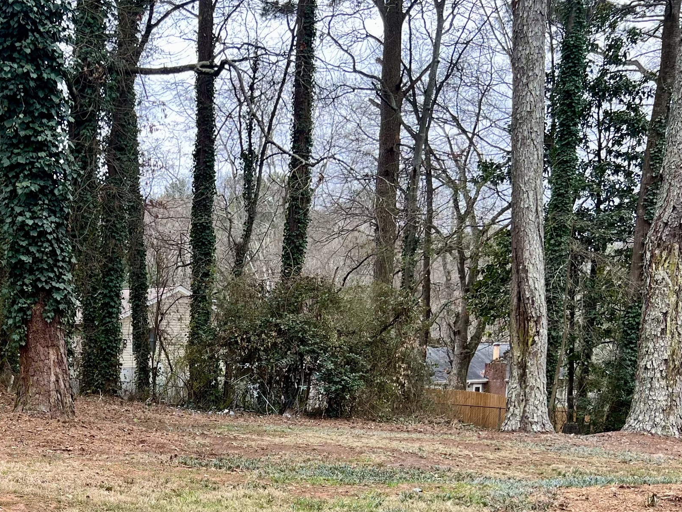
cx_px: 134
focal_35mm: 50
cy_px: 457
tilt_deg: -9.0
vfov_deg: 28.1
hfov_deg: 36.8
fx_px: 985
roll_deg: -0.8
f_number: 1.5
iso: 40
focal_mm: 5.7
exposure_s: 1/203
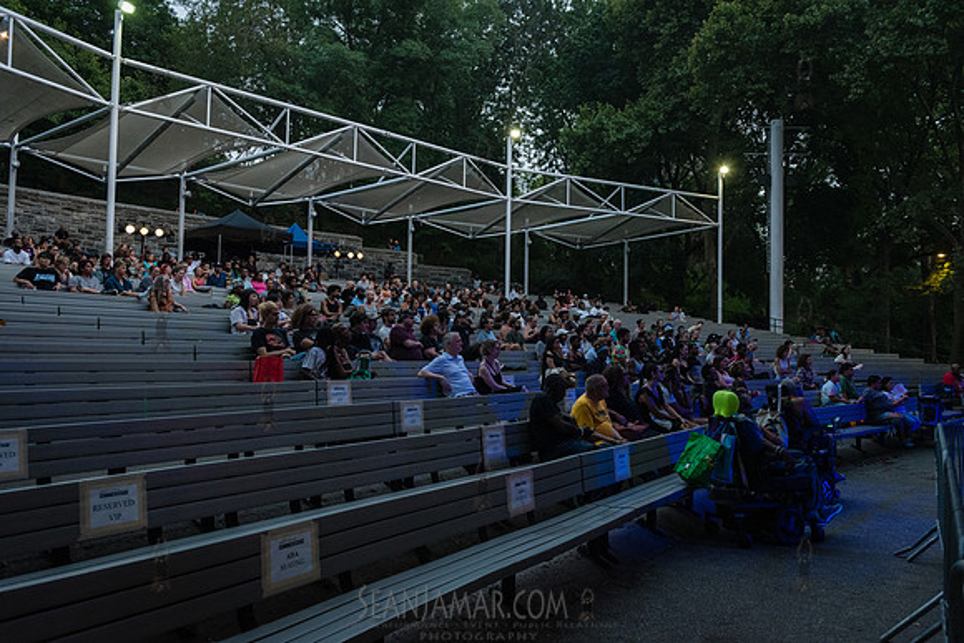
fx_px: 777
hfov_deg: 63.6
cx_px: 482
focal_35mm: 29
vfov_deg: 45.0
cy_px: 322
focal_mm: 29
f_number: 3.5
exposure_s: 1/250
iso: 4000
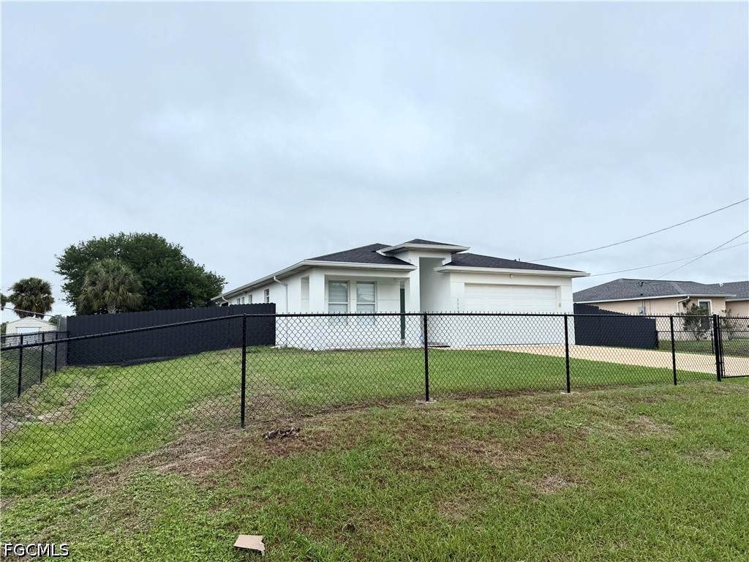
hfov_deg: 71.6
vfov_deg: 56.8
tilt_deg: +5.6
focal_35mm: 24
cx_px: 374
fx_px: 519
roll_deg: +0.6
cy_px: 281
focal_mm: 6.76
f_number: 1.78
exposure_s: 1/1618
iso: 80
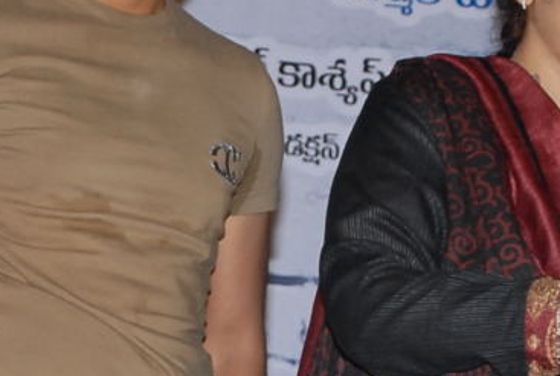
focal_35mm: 229
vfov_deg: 6.0
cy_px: 301
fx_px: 3571
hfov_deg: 9.0
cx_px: 331
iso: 400
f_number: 5.6
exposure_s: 1/100
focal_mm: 35
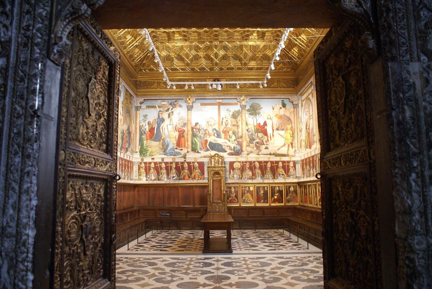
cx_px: 216
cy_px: 144
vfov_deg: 48.0
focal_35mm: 27
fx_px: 324
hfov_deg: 67.3
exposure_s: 1/10
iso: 800
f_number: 3.5
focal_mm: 18
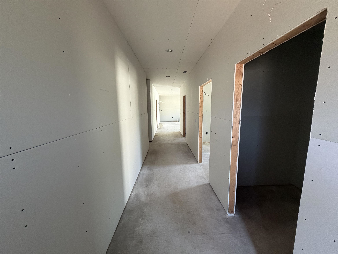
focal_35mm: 14
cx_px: 169
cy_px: 127
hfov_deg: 102.1
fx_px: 137
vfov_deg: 85.7
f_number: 2.2
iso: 500
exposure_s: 1/60
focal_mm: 2.22
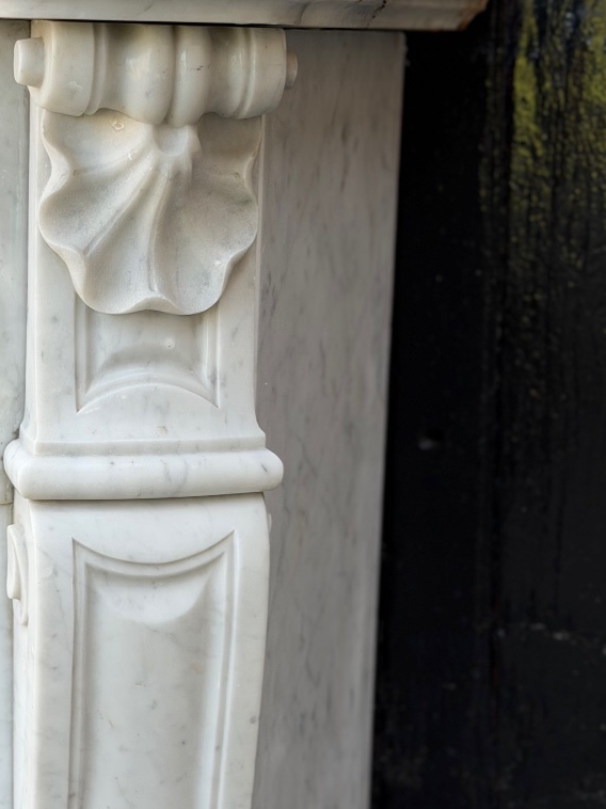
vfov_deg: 25.7
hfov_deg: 19.2
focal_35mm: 76
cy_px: 396
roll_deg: +0.5
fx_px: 1775
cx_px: 137
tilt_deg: -13.1
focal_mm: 6.76
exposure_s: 1/348
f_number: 1.78
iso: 64
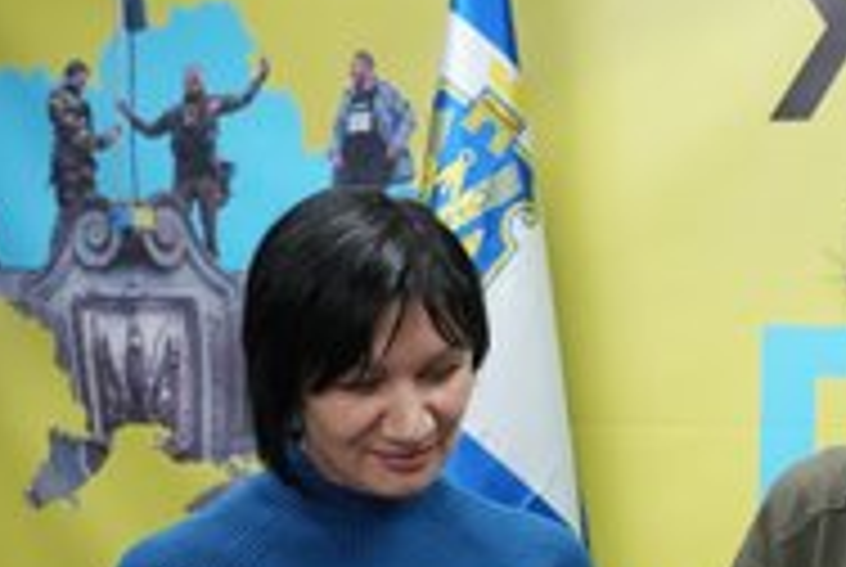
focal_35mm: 68
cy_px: 511
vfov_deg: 19.7
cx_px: 698
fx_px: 1600
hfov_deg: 28.8
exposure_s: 1/160
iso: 1250
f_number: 3.5
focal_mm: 32
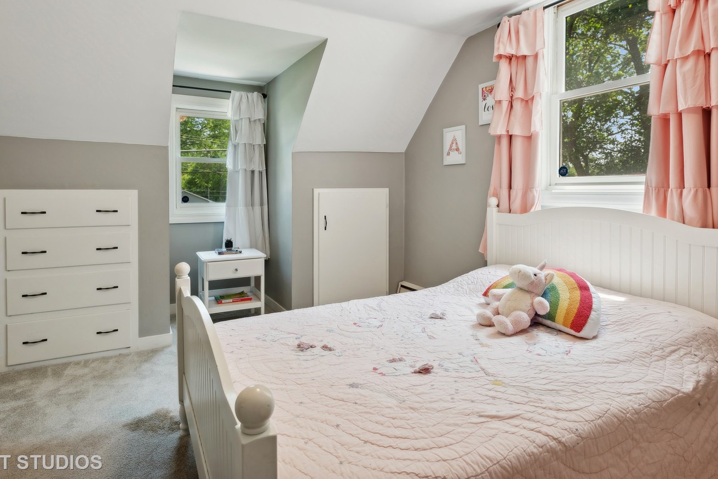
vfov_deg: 59.1
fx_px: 419
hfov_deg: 81.2
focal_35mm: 21
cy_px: 197
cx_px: 348
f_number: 8
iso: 400
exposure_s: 1/13
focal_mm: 17
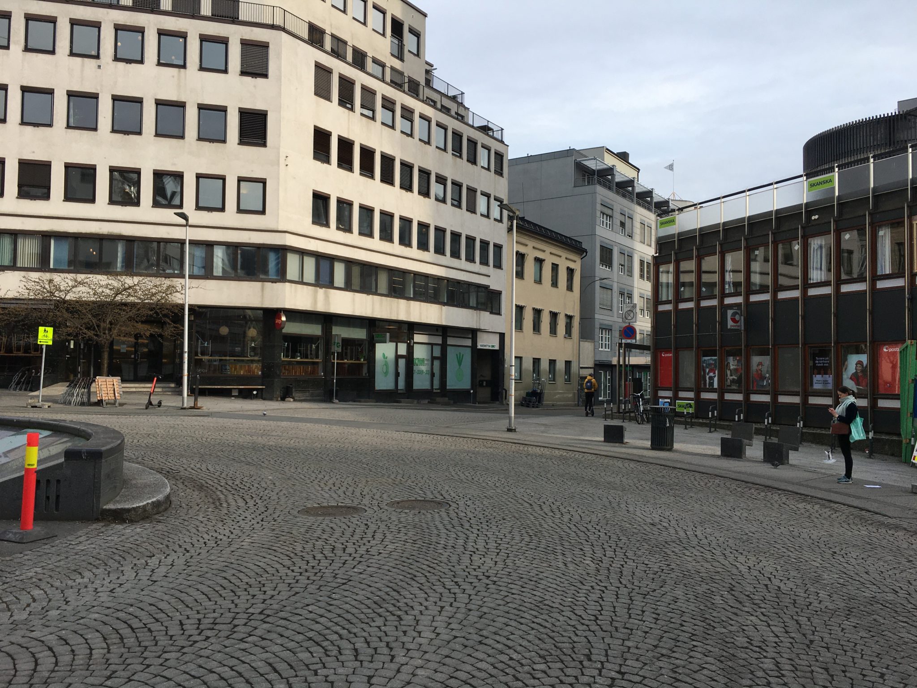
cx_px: 458
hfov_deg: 61.7
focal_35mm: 29
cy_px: 344
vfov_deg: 48.2
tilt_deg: +3.9
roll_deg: -0.8
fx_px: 768
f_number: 2.2
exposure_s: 1/1026
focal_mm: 4.15
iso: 25
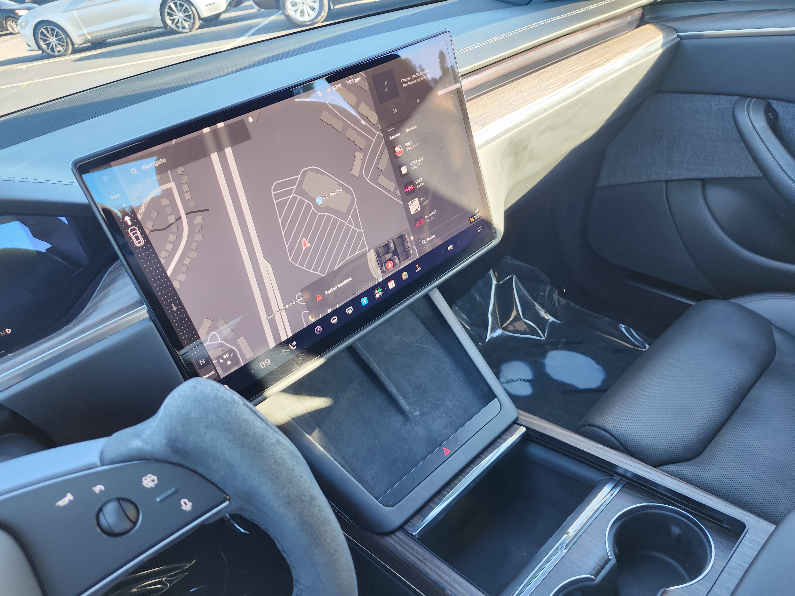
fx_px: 528
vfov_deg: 58.9
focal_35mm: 23
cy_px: 298
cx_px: 398
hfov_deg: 73.9
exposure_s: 1/120
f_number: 1.8
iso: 200
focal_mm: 5.54
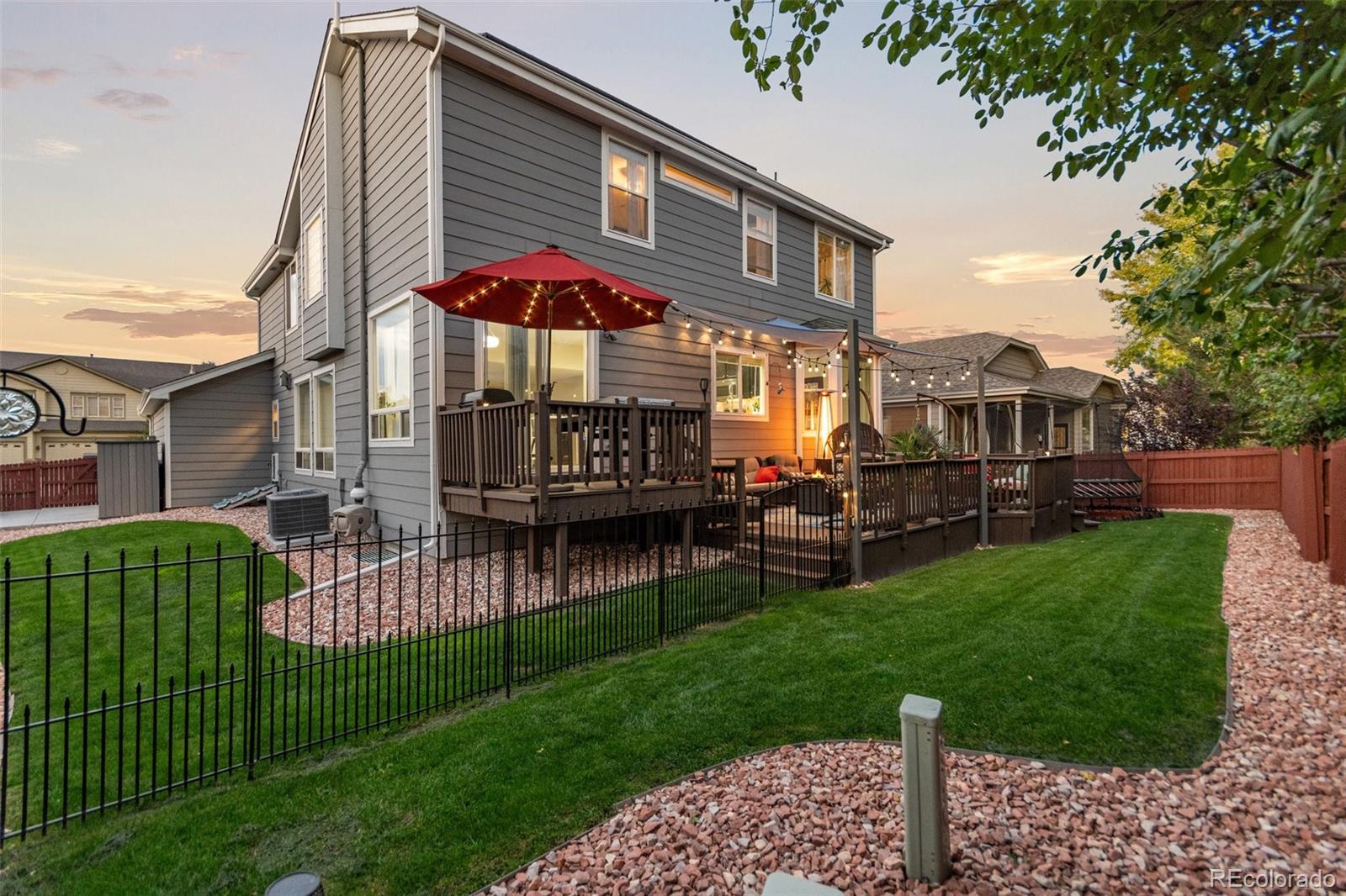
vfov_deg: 77.3
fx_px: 561
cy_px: 448
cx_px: 673
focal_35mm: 15
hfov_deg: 100.4
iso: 400
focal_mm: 10
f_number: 8
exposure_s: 1/4
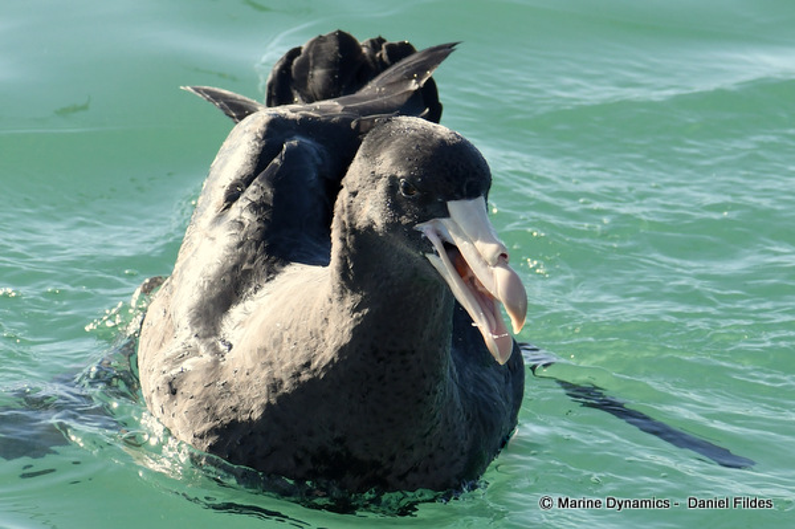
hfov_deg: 6.2
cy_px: 264
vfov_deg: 4.2
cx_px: 398
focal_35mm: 330
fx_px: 7281
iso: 500
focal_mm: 220
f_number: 7.1
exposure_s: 1/1000
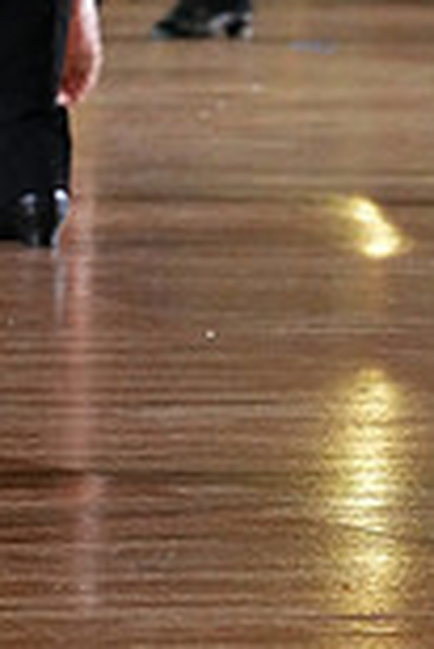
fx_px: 9851
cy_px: -409
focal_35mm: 546
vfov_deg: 3.8
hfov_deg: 2.5
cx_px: -246
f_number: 5.6
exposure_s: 1/400
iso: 8000
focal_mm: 145
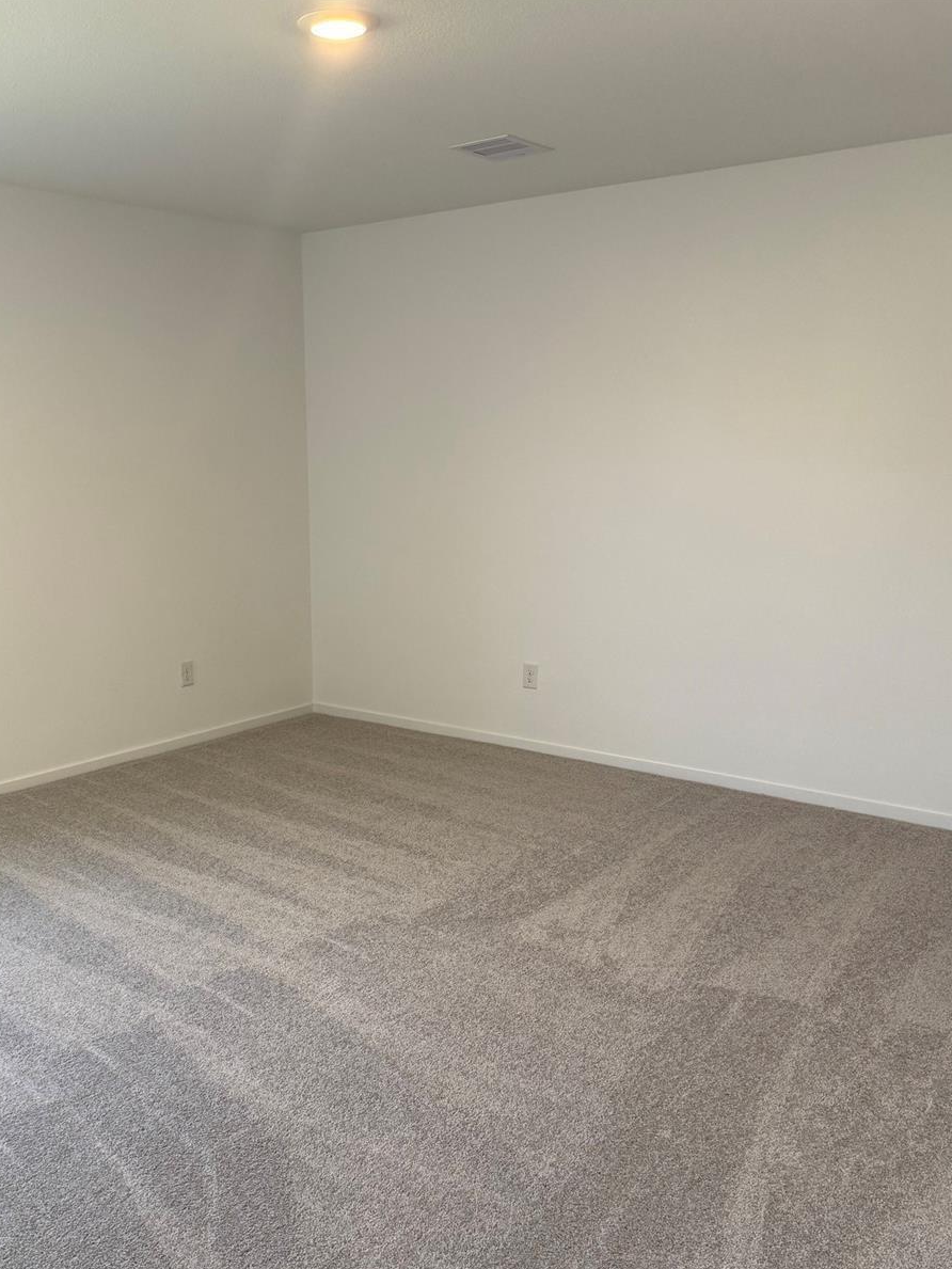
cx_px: 363
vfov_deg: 57.4
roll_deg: +0.6
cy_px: 814
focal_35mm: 31
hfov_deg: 45.1
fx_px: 1137
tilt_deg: -17.3
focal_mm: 6.76
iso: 160
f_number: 1.78
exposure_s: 1/120
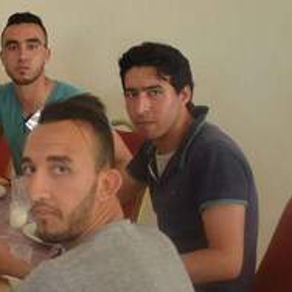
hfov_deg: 19.2
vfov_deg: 22.2
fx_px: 744
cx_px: -154
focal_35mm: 78
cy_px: 155
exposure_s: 1/80
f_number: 4.5
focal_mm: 18
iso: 400
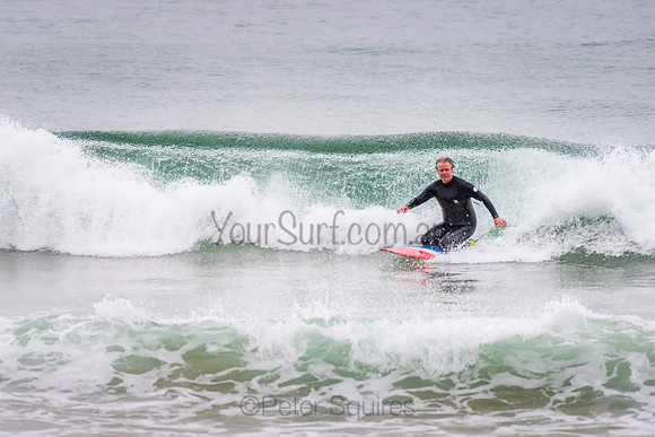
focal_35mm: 613
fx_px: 11161
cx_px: 253
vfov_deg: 2.2
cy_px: 208
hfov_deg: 3.4
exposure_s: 1/1000
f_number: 5.6
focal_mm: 500
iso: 900
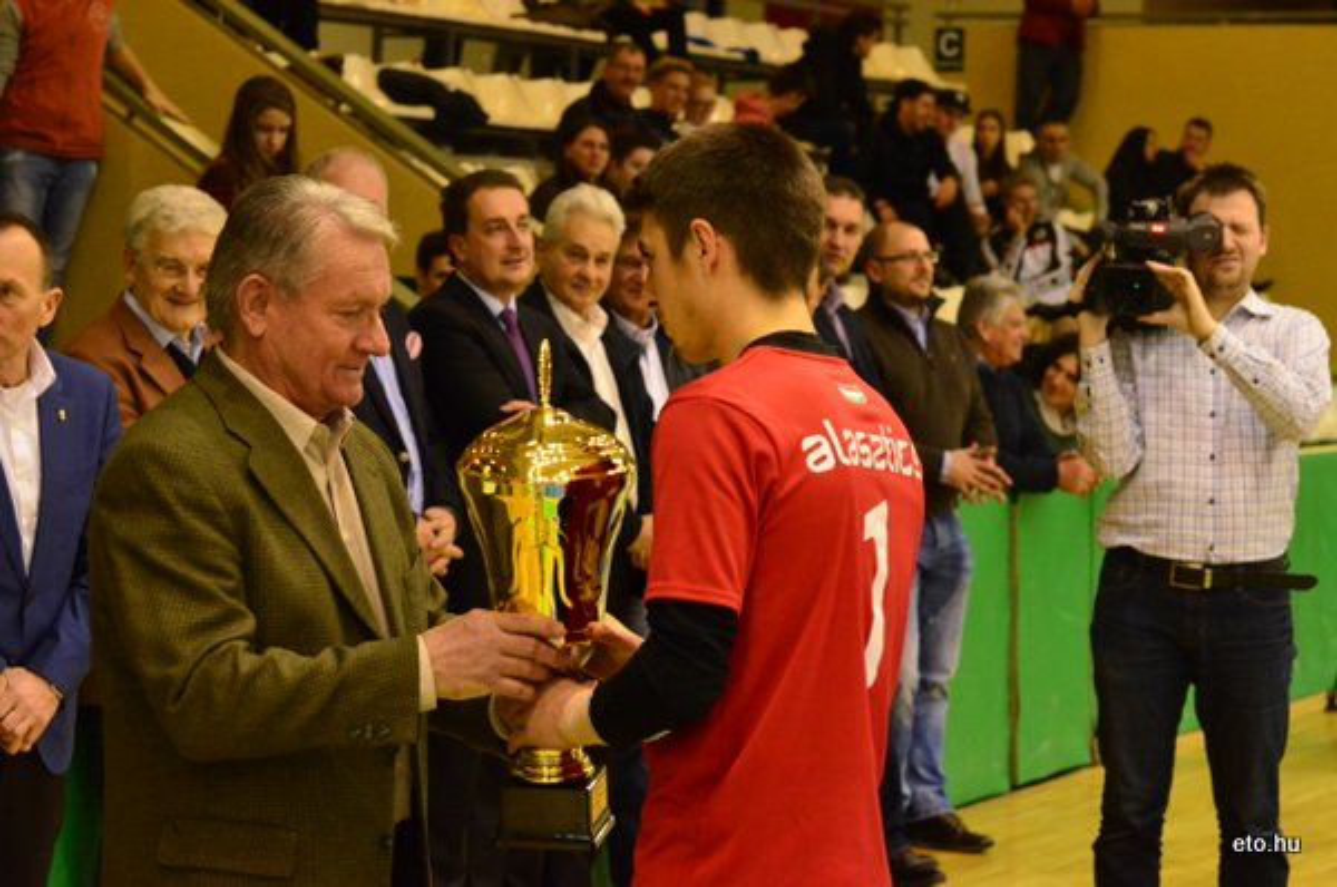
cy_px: 444
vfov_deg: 13.0
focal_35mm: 105
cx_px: 668
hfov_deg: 19.5
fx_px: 3893
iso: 4000
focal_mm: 70
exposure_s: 1/250
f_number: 5.6
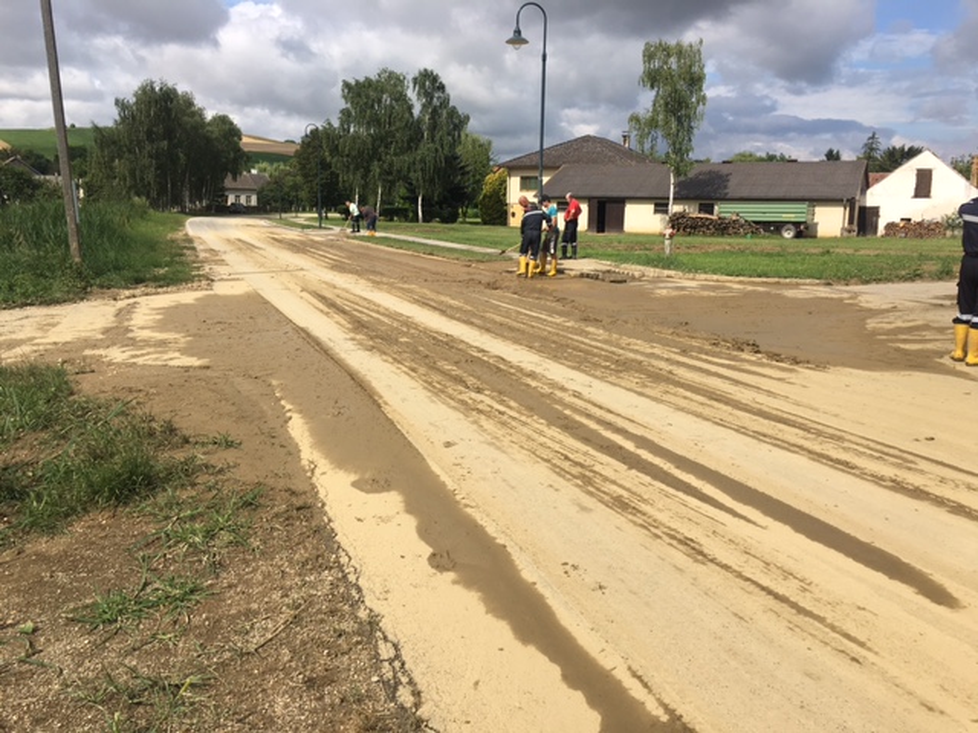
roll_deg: -2.2
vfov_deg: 48.2
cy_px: 366
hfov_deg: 61.7
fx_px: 819
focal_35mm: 29
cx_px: 489
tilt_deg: -12.6
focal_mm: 4.15
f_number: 2.2
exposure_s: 1/1972
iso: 25
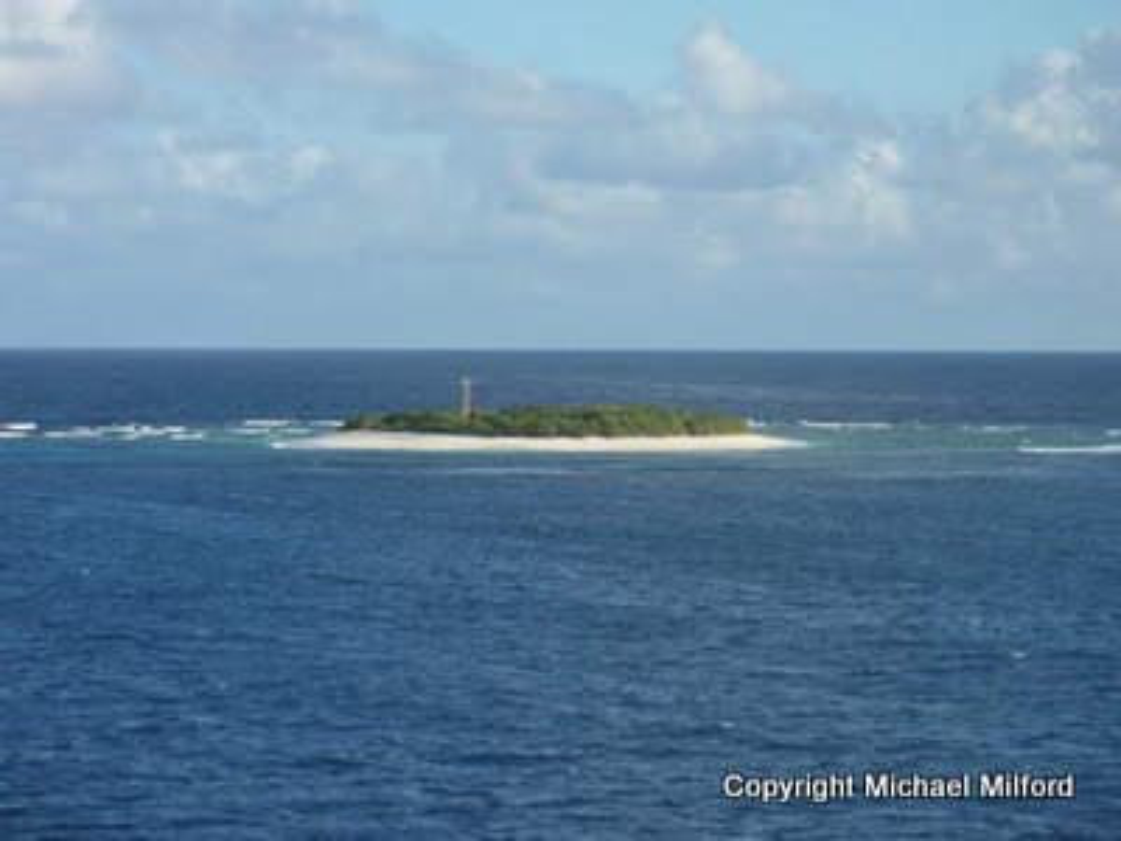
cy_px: 420
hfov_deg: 13.4
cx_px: 560
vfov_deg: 10.1
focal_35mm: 147
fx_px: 4760
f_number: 4.5
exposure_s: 1/400
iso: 125
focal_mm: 24.1
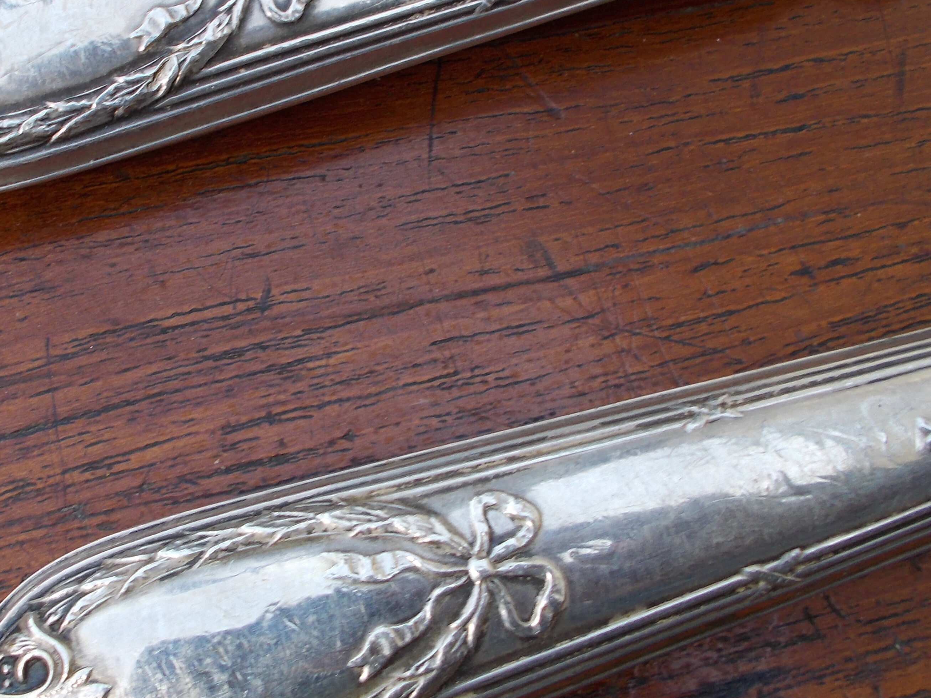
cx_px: 297
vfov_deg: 27.5
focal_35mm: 53
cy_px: 300
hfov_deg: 35.7
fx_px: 1425
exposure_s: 1/60
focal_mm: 5.3
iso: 80
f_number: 3.4
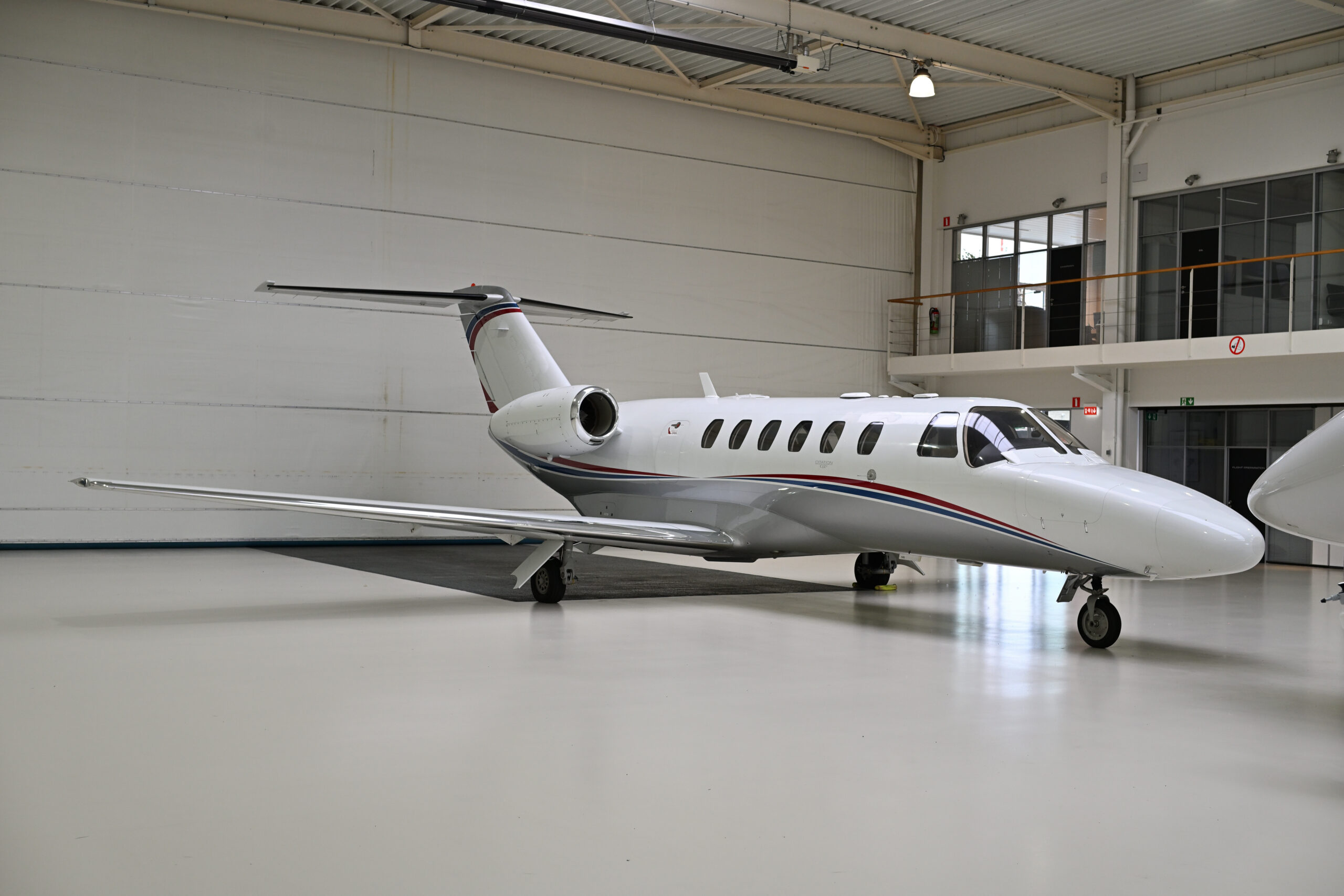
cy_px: 448
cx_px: 672
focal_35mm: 40
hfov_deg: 48.5
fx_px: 1493
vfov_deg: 33.4
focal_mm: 40
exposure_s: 1/250
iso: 800
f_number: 5
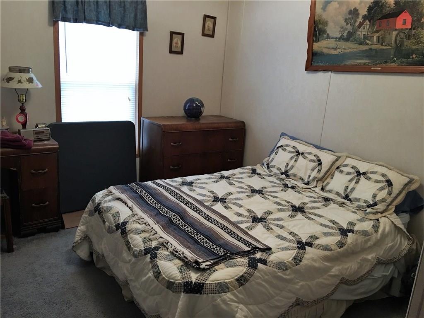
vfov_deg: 48.2
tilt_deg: -14.4
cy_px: 159
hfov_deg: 61.7
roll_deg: -4.1
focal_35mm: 29
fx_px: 355
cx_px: 212
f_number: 2.2
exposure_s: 1/15
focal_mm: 4.15
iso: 50
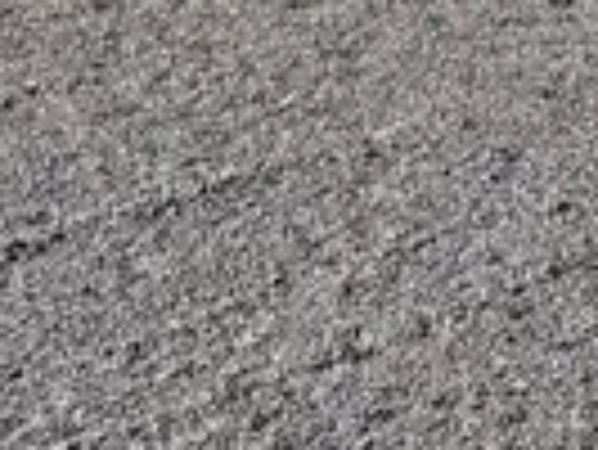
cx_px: 1187
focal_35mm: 185
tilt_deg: -4.7
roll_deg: -0.8
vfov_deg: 7.6
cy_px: -594
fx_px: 3199
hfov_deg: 9.9
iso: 80
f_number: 1.78
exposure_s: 1/14286
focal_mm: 6.76
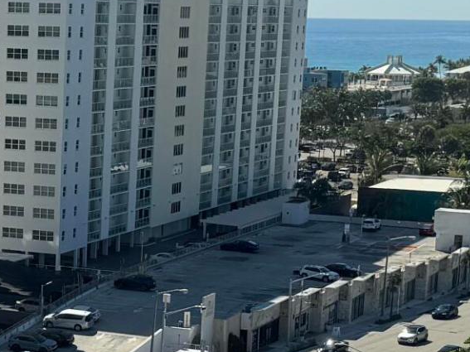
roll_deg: -1.9
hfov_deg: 15.9
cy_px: 328
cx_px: 21
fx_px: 1656
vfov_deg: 12.0
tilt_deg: -11.7
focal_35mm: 122
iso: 80
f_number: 1.78
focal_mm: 6.76
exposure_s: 1/4608
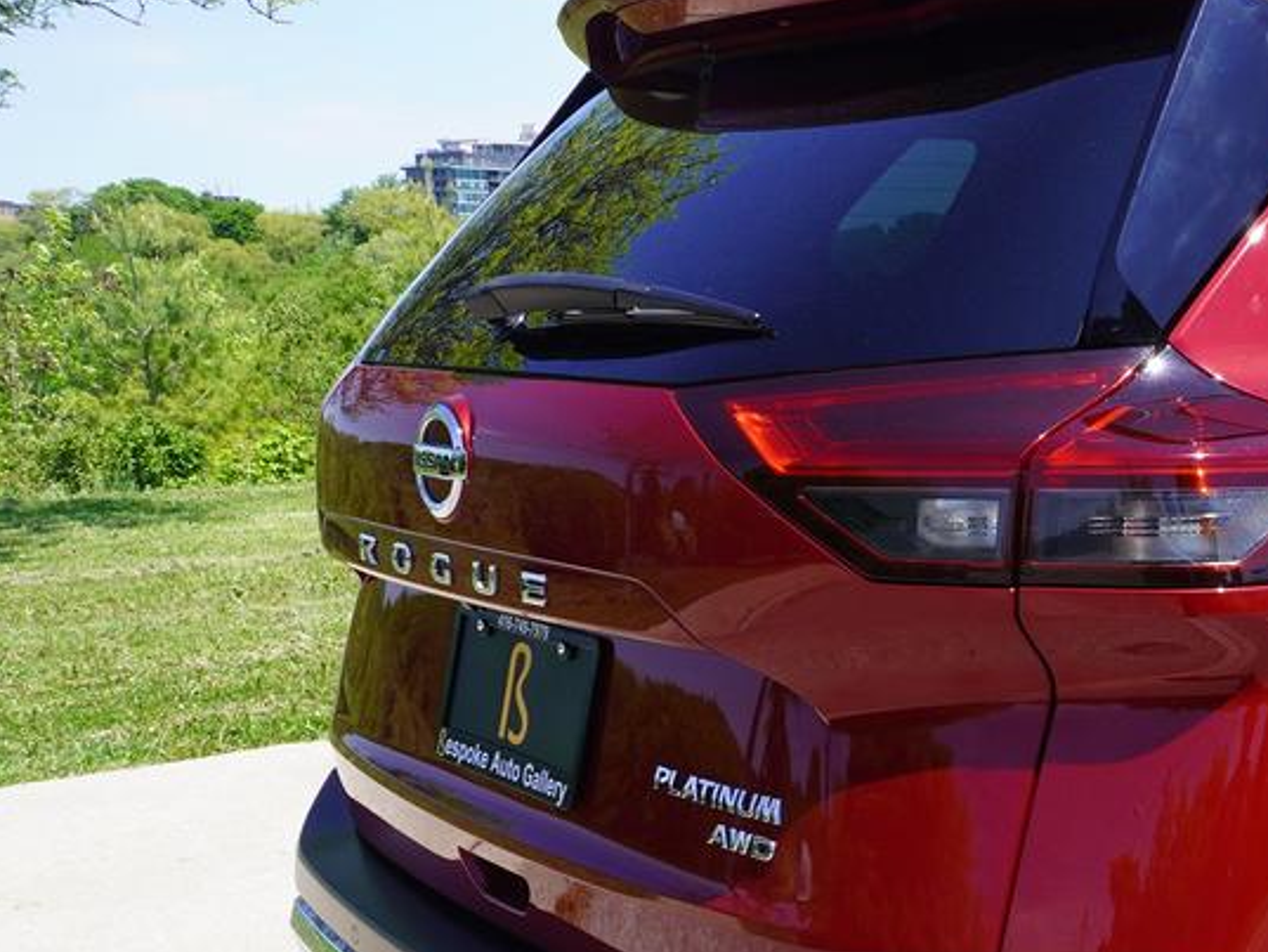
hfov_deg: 31.2
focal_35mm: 55
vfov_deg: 26.2
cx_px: 1379
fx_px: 2015
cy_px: 732
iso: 100
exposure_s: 1/125
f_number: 8
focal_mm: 16
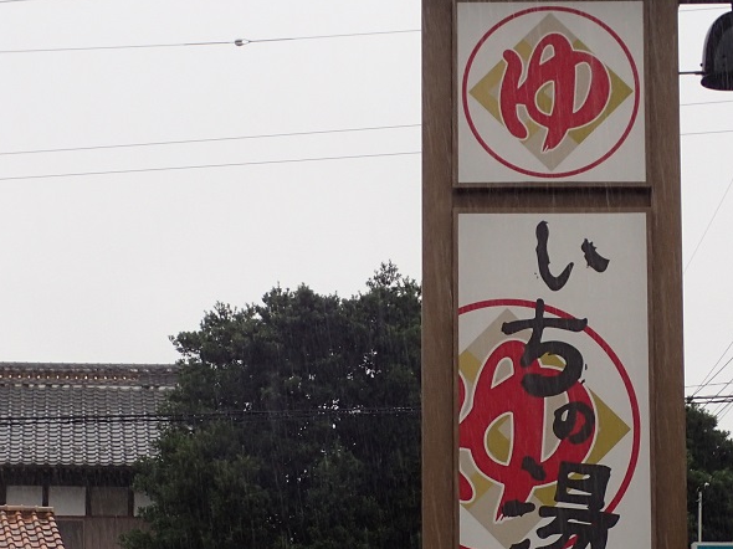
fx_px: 2434
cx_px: 289
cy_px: 371
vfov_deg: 12.9
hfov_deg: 17.1
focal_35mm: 115
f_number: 4.5
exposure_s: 1/160
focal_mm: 9.61
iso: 100
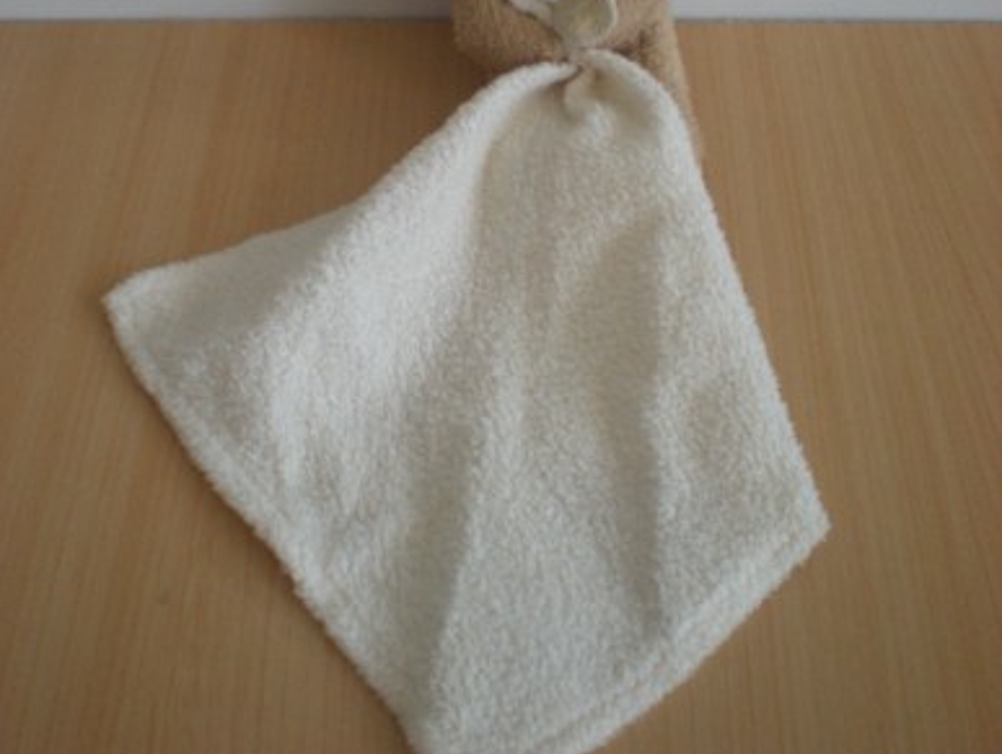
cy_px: 179
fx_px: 1478
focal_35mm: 51
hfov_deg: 37.5
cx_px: 500
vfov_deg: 28.1
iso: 175
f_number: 3.1
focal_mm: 6.3
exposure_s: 1/59.8
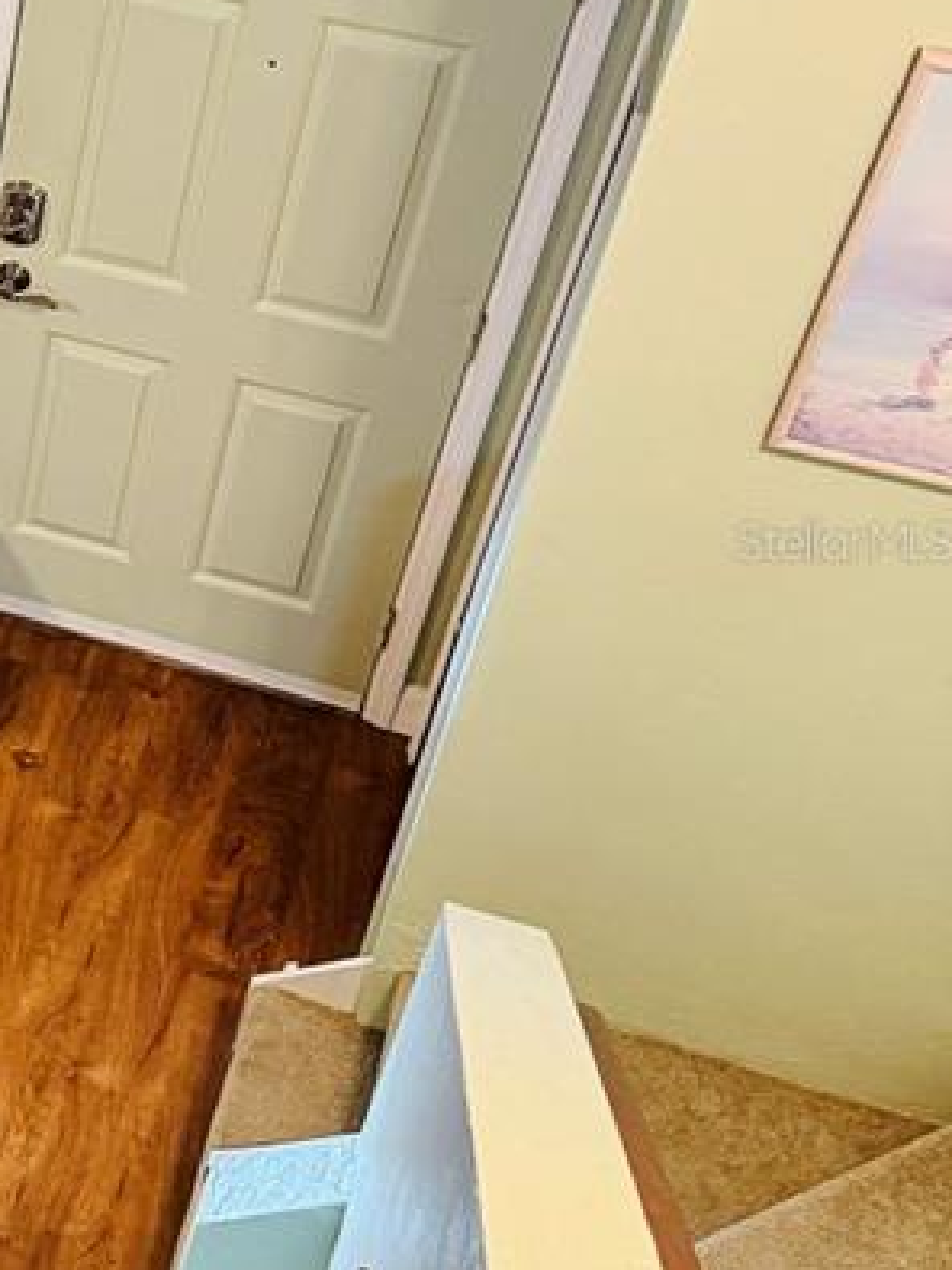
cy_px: 540
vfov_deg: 26.7
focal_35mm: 73
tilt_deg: -44.0
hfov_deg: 18.0
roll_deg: +2.2
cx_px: -482
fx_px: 2678
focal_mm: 6.76
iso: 400
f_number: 1.78
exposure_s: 1/60
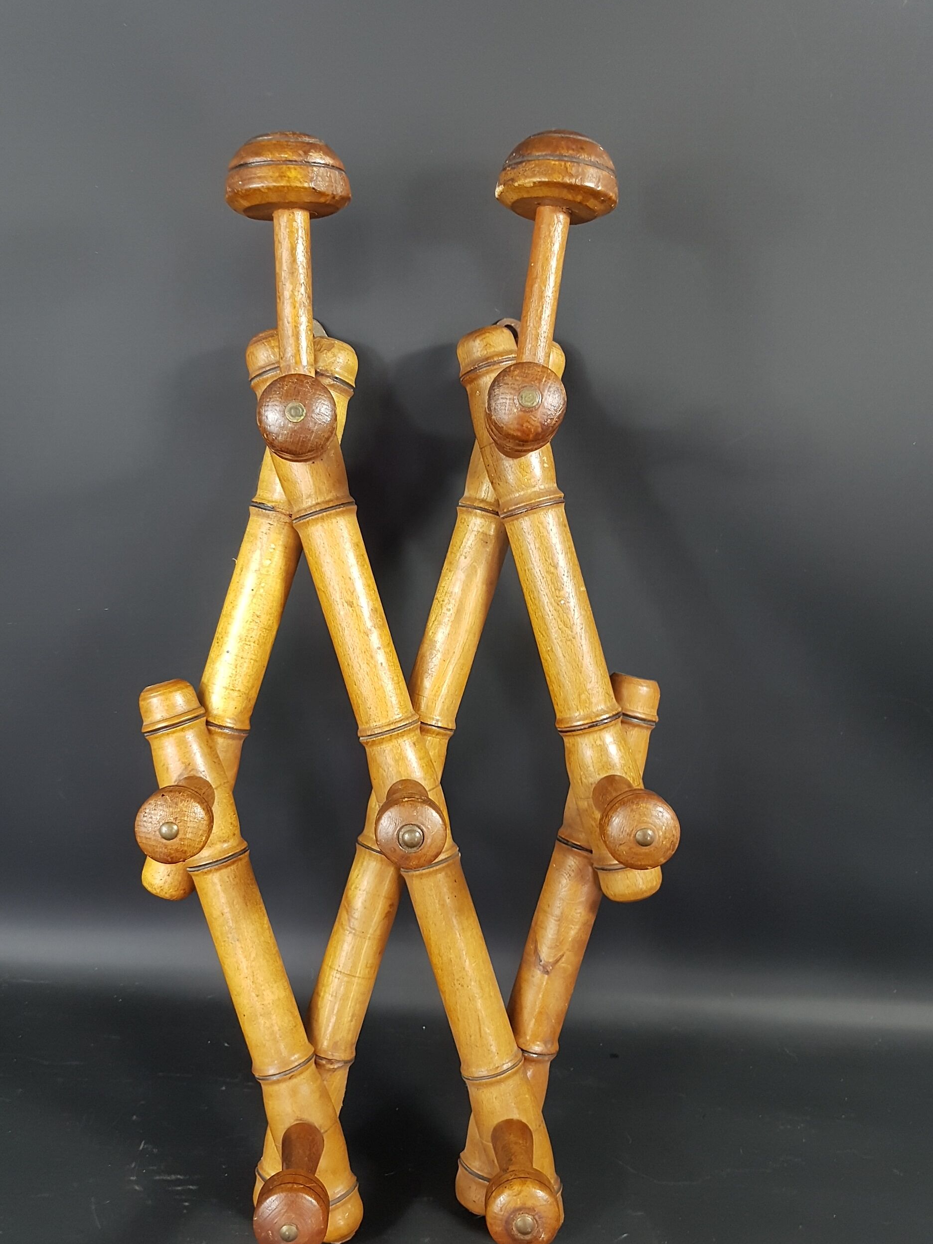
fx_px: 1078
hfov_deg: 46.8
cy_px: 682
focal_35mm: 30
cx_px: 459
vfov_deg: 59.8
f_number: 1.7
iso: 200
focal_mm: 4.2
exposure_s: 1/50
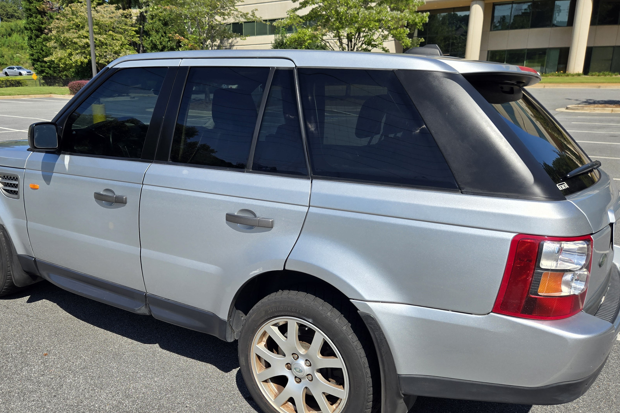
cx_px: 266
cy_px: 238
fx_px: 517
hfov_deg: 61.7
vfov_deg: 43.5
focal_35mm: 30
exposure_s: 1/1854
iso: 25
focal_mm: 5.4
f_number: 1.8
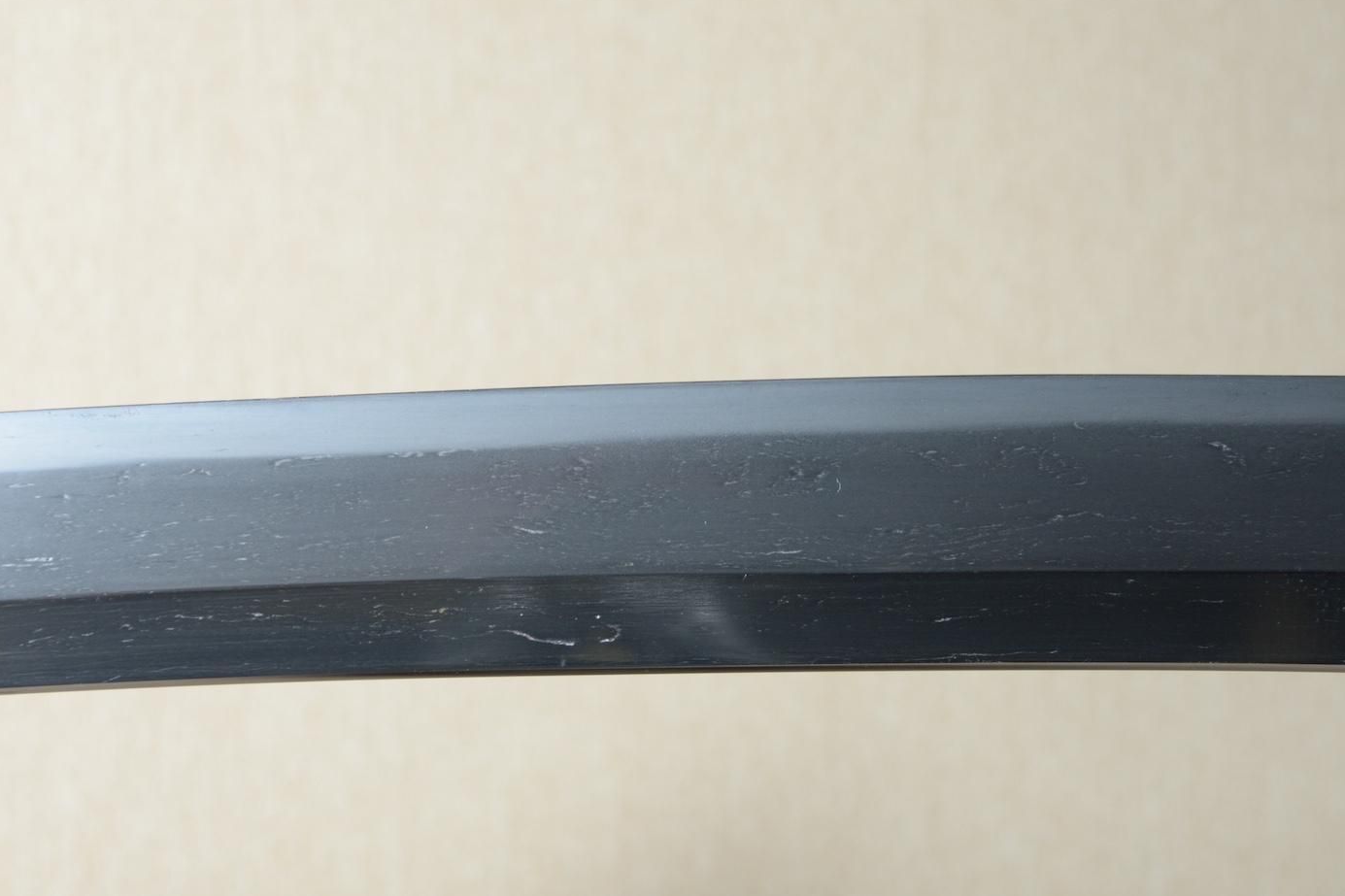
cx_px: 676
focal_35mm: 100
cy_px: 445
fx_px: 3735
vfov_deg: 13.7
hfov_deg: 20.4
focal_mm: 66
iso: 400
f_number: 11
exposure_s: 1/2
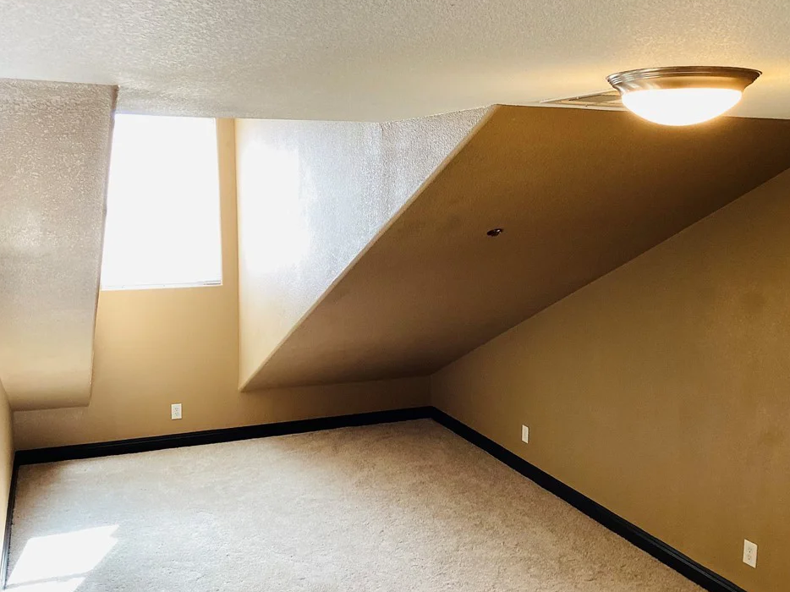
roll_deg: -0.9
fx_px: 776
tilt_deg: -9.7
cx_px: 379
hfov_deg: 54.0
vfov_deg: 41.8
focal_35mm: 34
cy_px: 312
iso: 80
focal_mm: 3.3
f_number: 2.4
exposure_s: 1/60
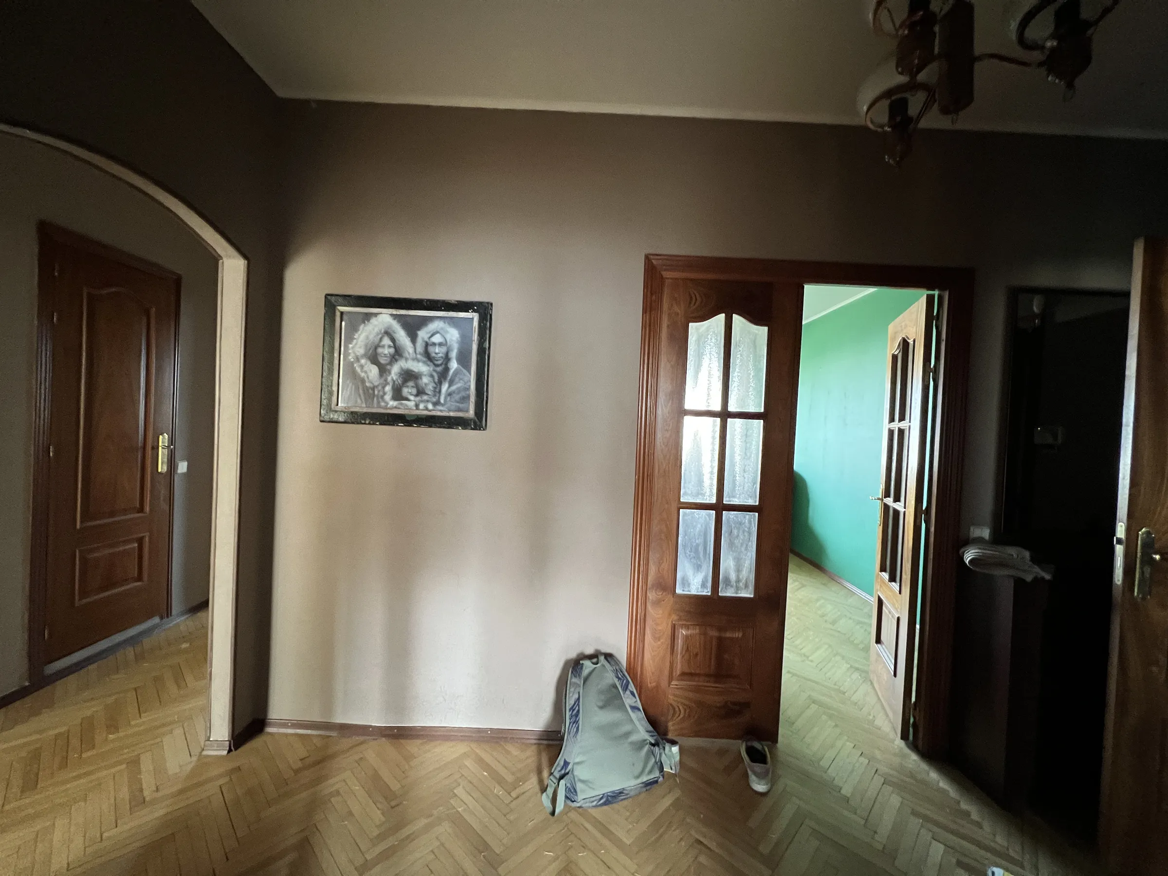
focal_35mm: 13
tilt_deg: -0.4
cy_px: 438
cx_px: 584
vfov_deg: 89.9
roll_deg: -3.0
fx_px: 439
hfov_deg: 106.2
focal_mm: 1.57
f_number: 1.8
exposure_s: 1/60
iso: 640
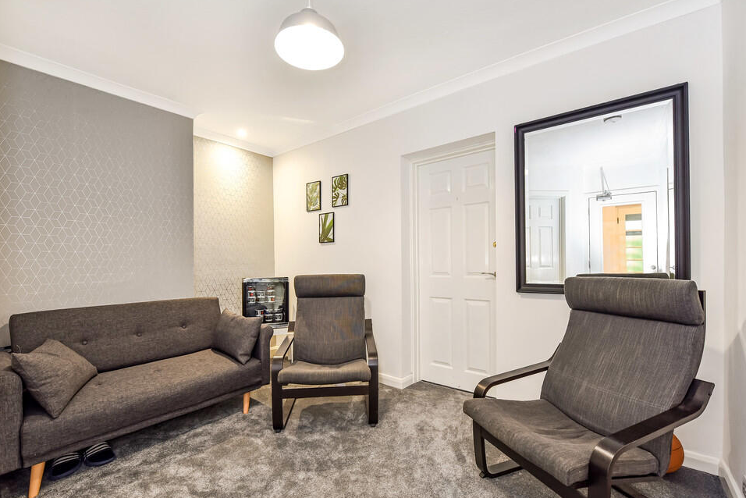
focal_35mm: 15
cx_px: 379
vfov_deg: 77.3
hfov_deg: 100.4
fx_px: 311
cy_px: 262
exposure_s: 1/10
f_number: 8
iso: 400
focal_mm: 14
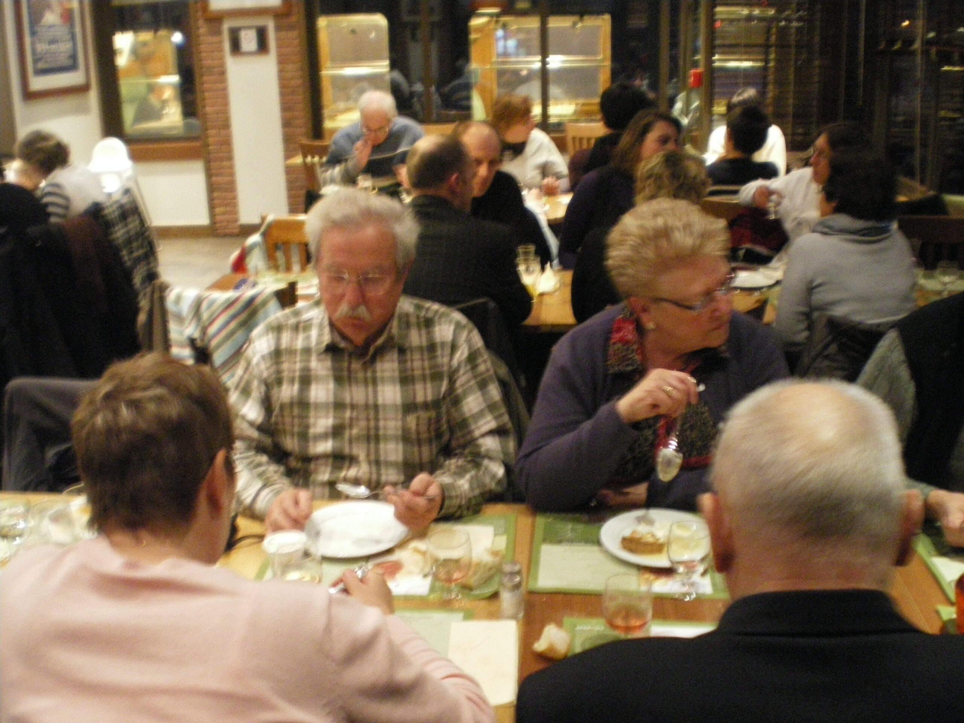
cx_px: 482
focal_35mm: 36
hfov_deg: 51.4
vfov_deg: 39.7
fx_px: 1003
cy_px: 362
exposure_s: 1/4
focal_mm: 6.3
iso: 800
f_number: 3.1
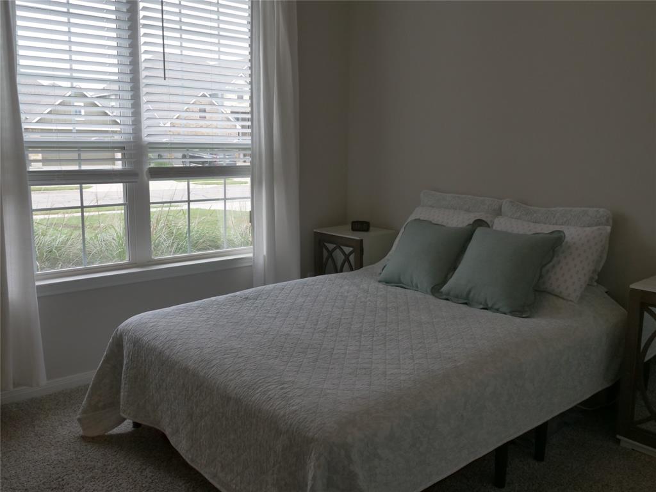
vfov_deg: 46.8
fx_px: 569
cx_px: 328
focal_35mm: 30
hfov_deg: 60.0
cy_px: 246
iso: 1250
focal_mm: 15
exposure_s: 1/200
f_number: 8
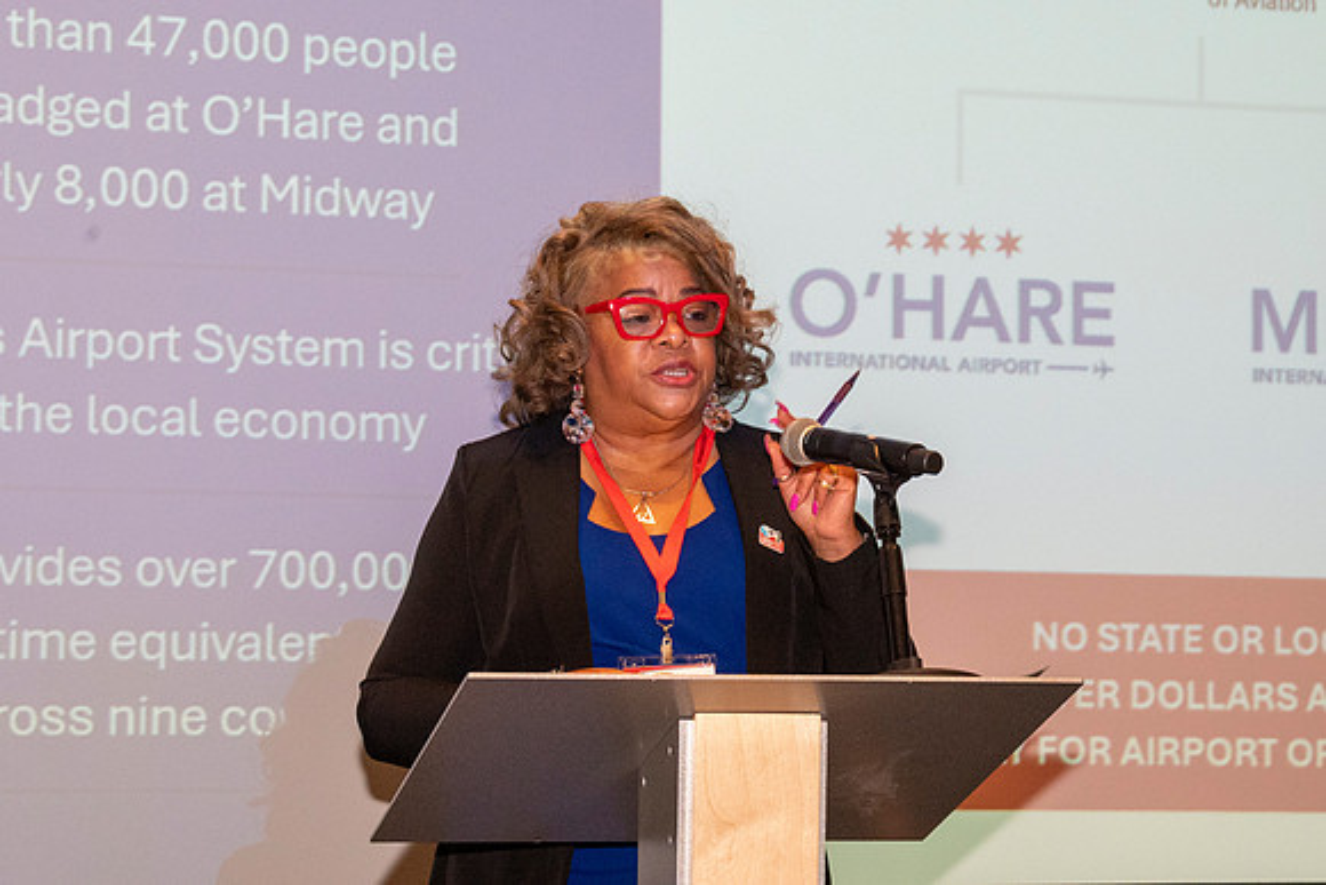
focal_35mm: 97
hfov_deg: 21.0
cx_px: 663
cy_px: 442
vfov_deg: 14.1
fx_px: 3574
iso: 2500
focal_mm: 65
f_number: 10
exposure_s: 1/100
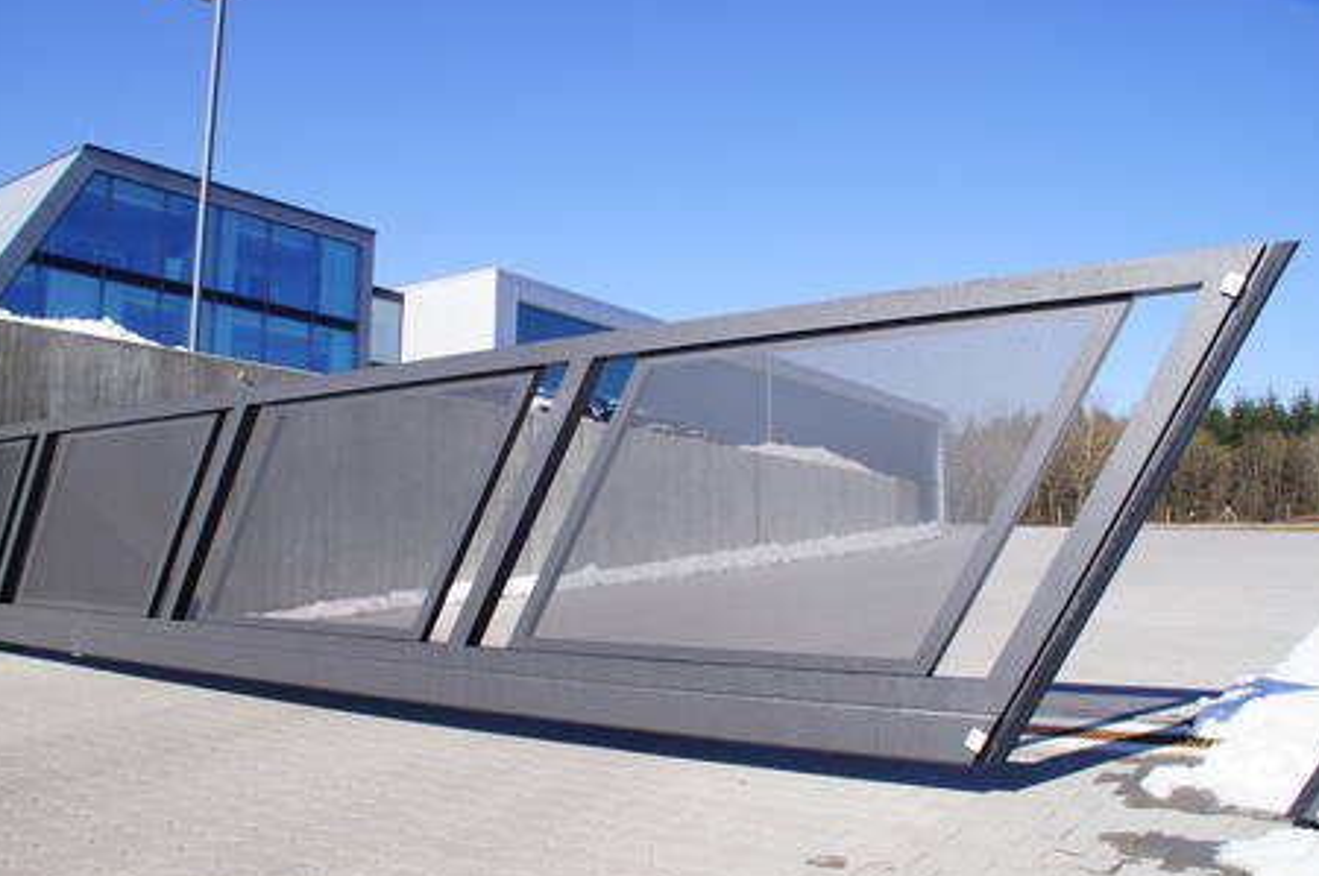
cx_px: 639
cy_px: 463
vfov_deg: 43.5
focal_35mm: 30
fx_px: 1098
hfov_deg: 62.0
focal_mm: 18
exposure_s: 1/125
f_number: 11
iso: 100
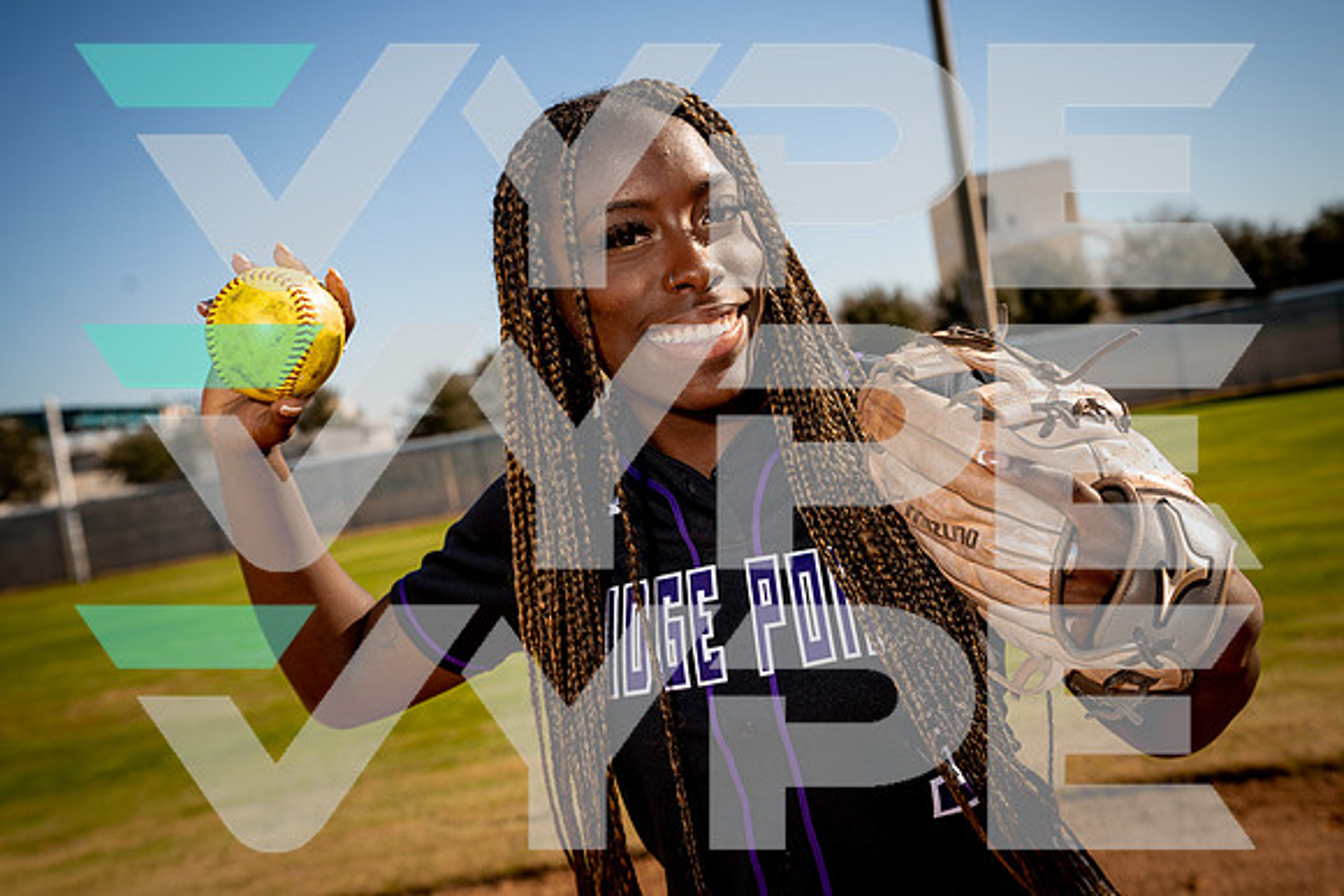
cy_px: 448
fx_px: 1755
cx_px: 672
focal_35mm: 47
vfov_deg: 28.7
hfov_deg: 41.9
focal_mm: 47
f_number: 5.6
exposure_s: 1/250
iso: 100
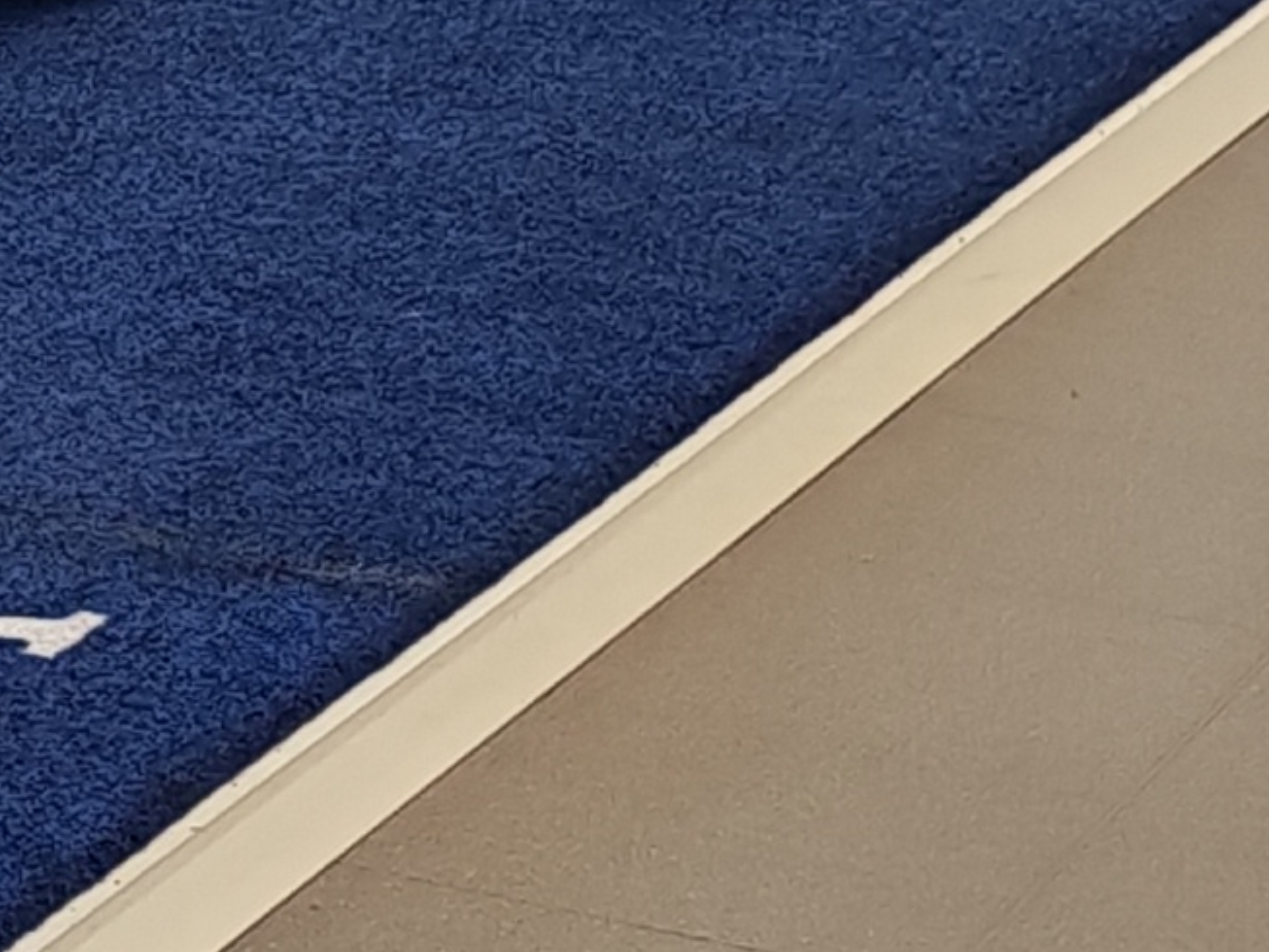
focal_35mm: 207
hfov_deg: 8.2
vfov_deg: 7.1
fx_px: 7590
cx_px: -2421
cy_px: -323
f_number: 1.9
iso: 100
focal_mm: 6.12
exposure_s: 1/100
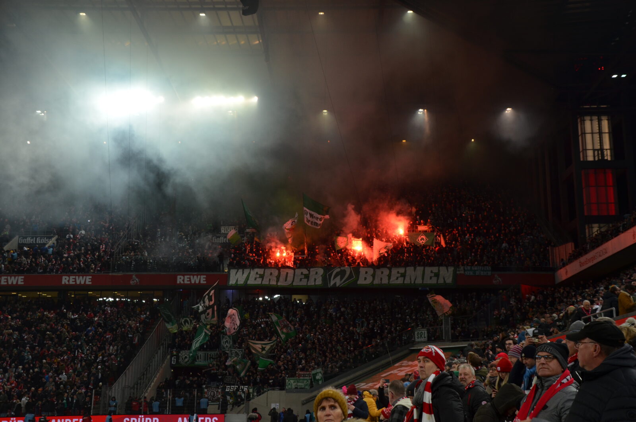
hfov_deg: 43.7
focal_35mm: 45
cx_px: 318
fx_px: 793
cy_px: 211
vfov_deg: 29.7
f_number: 5.6
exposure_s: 1/125
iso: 360
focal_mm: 30
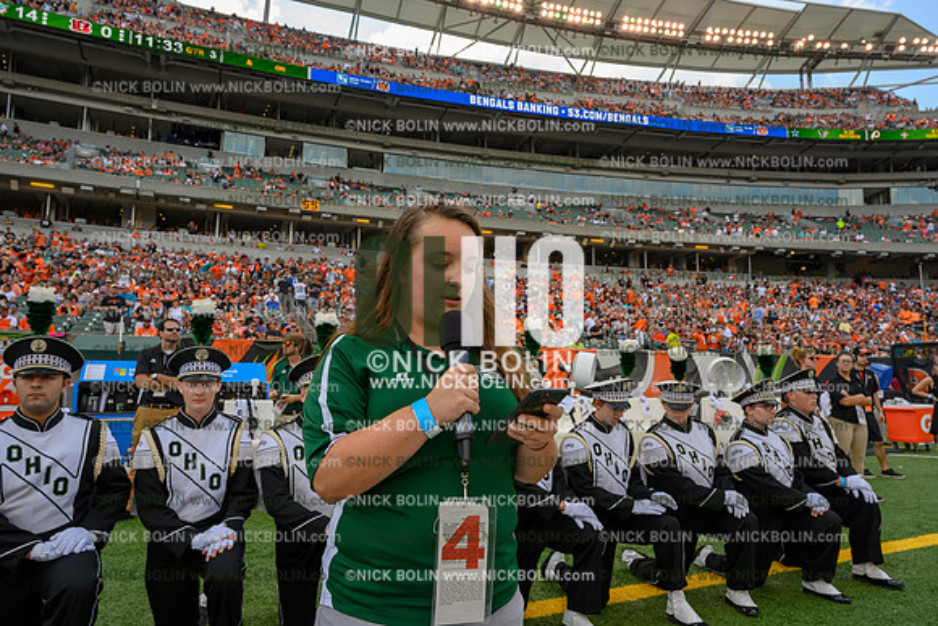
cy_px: 313
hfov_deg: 73.7
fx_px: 625
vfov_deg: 53.2
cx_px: 469
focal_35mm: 24
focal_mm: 24
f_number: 7.1
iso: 80
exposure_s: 1/80
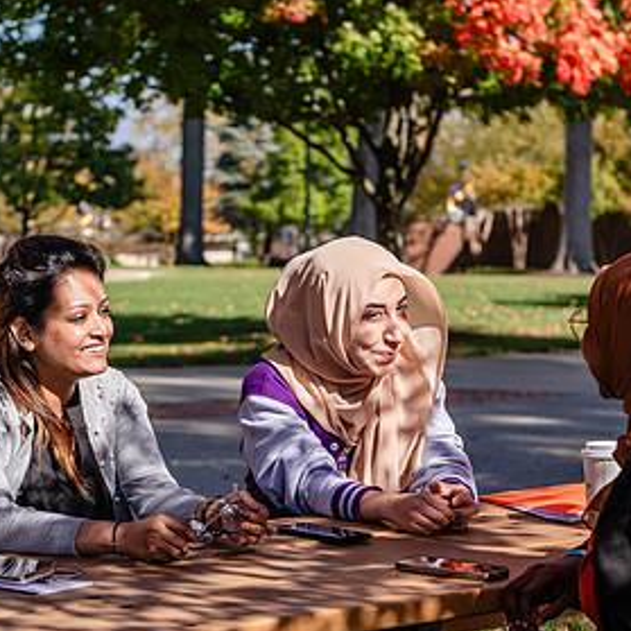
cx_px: 224
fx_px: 2186
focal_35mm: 106
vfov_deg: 16.4
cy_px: 381
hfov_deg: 16.4
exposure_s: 1/640
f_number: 4
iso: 100
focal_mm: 60
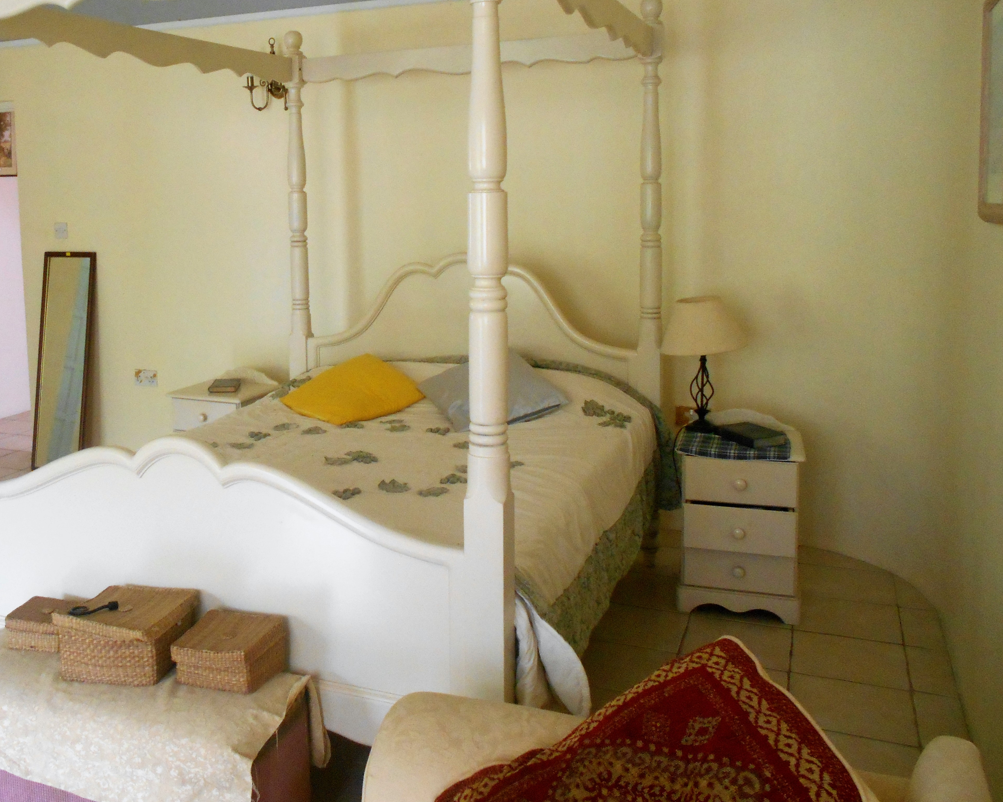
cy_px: 302
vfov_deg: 43.0
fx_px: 1009
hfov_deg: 51.9
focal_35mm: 34
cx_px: 340
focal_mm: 4.6
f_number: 3.2
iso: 360
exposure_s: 1/30
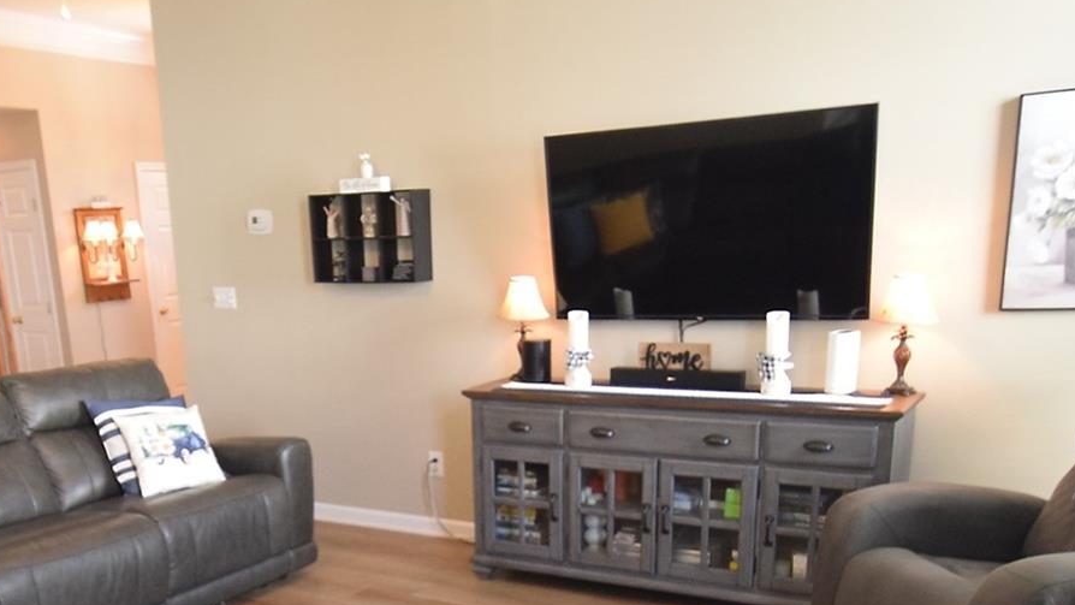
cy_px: 481
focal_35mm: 36
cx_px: 409
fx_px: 1026
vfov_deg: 32.0
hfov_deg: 54.7
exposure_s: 1/60
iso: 1100
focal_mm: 10
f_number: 3.5
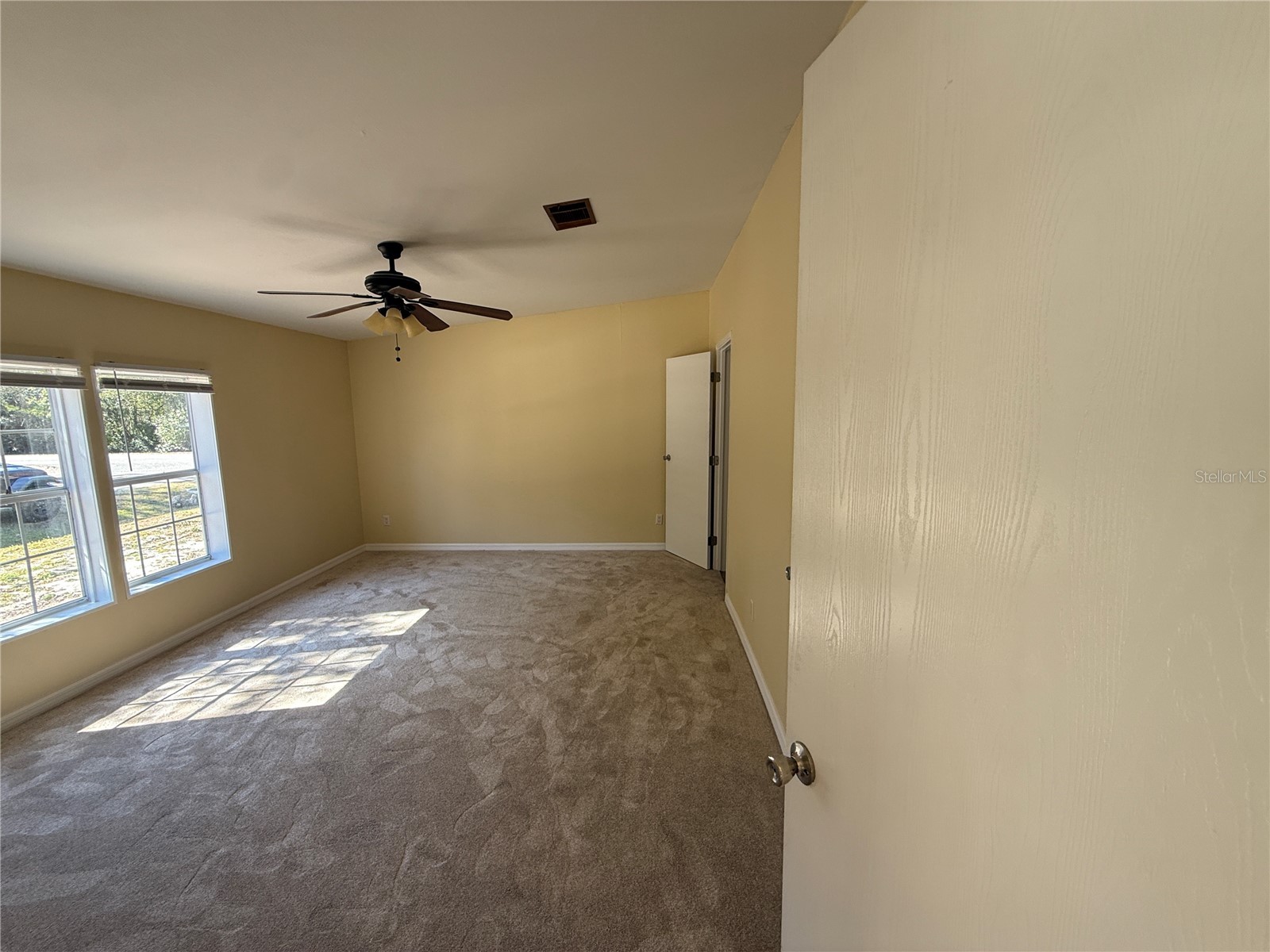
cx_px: 635
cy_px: 476
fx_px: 514
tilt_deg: -7.4
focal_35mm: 14
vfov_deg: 85.7
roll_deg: +0.7
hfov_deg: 102.1
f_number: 2.2
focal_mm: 2.22
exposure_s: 1/99
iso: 80
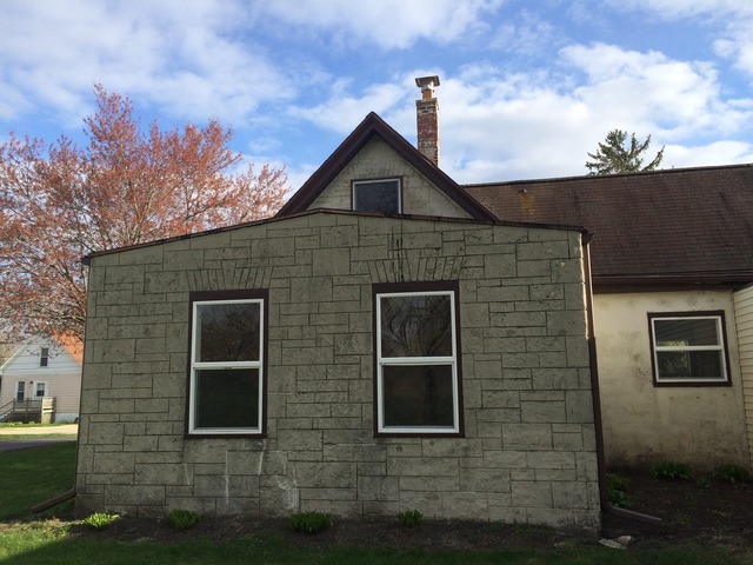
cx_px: 376
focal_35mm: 29
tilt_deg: +8.8
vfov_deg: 48.2
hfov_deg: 61.7
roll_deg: +1.5
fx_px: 631
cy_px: 282
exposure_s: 1/1282
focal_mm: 4.15
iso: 32
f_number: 2.2
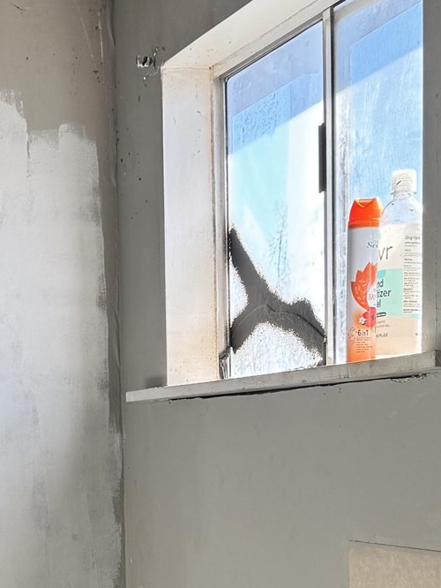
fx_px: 1409
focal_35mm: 83
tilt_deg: -5.2
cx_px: 124
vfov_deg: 22.8
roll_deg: +1.7
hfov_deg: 17.7
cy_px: 554
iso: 64
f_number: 1.78
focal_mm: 6.76
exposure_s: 1/205
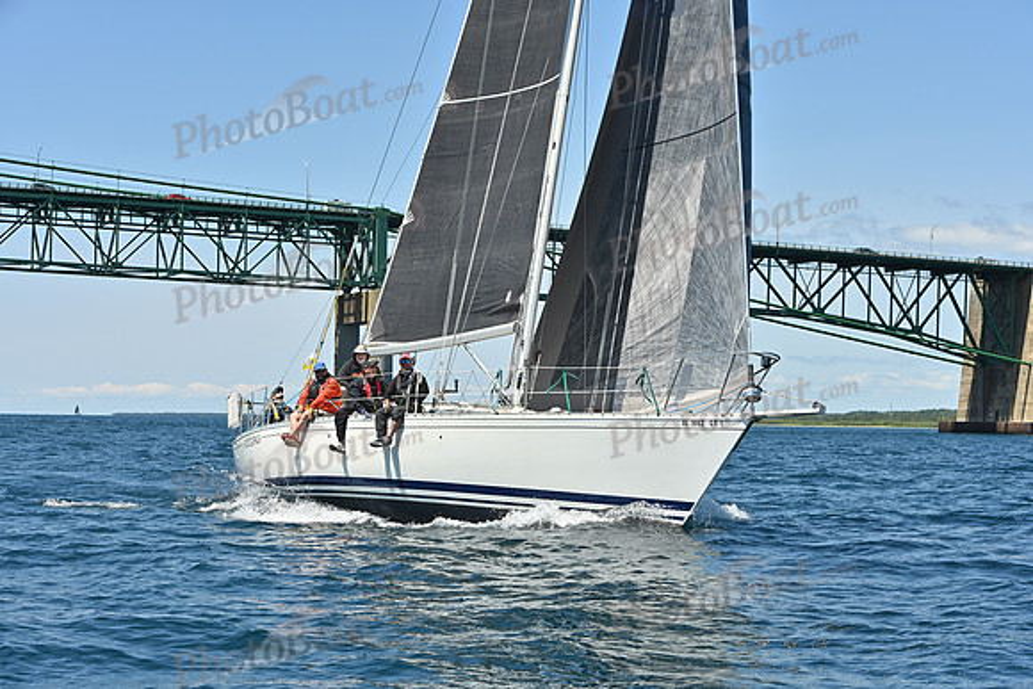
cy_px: 344
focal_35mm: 70
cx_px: 516
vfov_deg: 19.5
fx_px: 2009
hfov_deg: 28.8
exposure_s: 1/1000
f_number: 9
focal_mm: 70
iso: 320
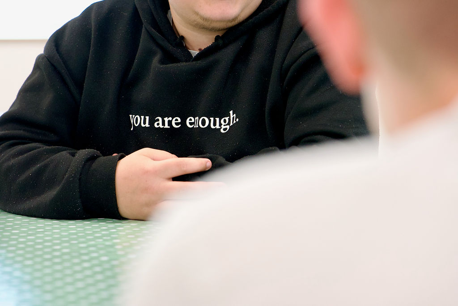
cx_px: 229
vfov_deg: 16.1
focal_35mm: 85
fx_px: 1082
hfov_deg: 23.9
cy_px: 153
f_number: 4
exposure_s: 1/100
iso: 1000
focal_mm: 85
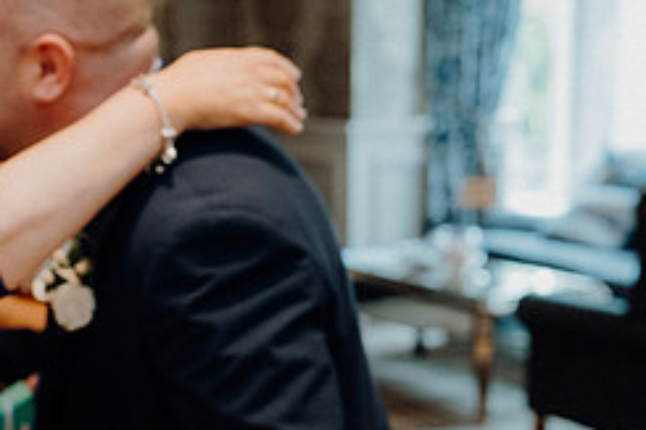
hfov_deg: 22.0
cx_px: 42
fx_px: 1614
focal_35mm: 90
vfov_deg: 15.1
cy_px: 342
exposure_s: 1/160
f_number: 3.5
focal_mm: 38
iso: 1600
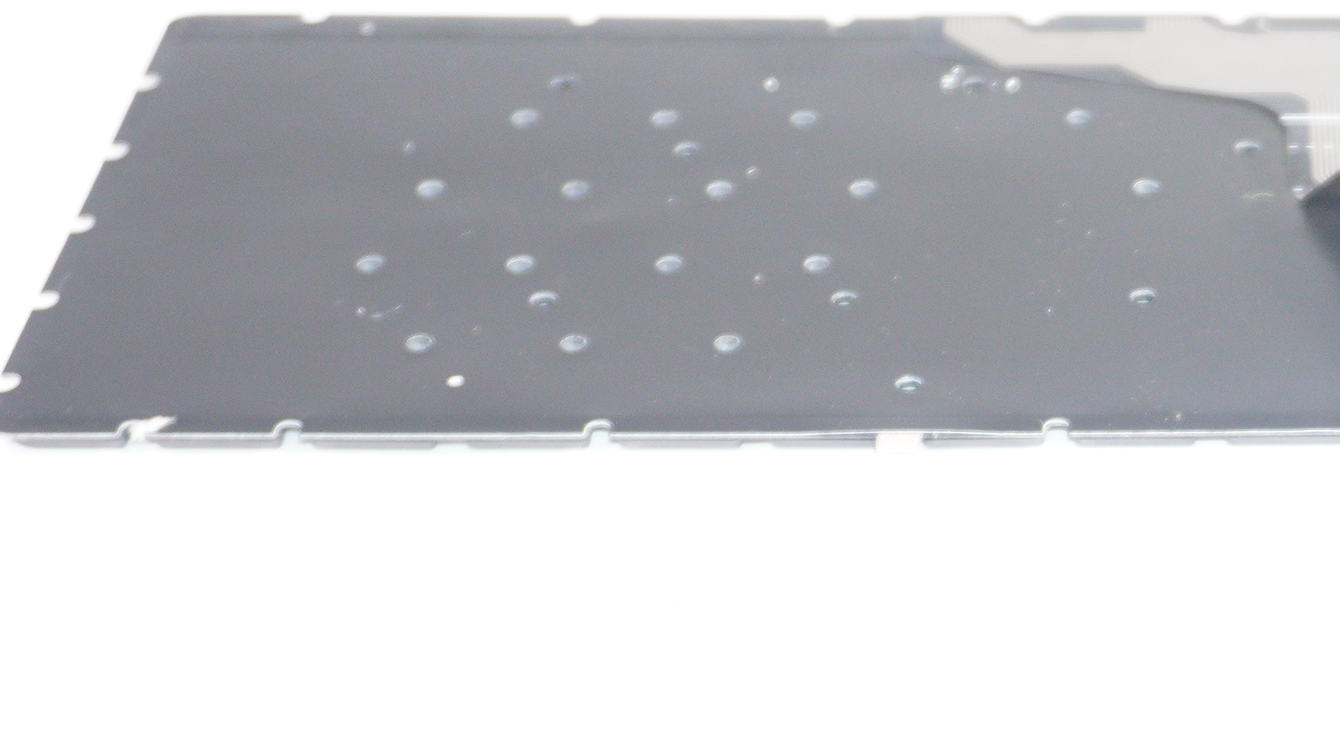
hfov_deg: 21.5
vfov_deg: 12.7
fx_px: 3382
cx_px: 1395
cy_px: 555
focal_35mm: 95
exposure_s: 1/160
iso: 800
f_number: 5
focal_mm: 27
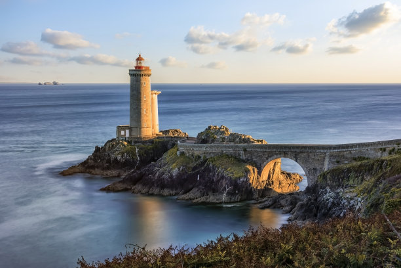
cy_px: 134
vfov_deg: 20.9
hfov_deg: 31.0
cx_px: 200
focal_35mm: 65
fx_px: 724
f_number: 16
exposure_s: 30
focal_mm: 65
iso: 64
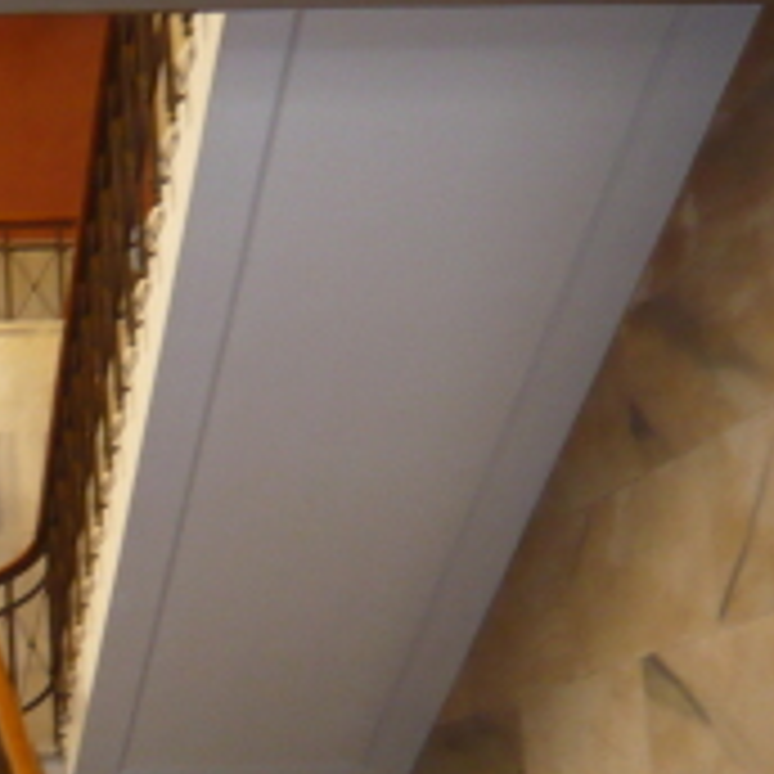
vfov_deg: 23.7
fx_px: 1821
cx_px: -270
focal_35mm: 72
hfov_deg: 21.4
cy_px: 610
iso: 200
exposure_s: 1/30
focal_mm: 4.6
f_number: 2.8
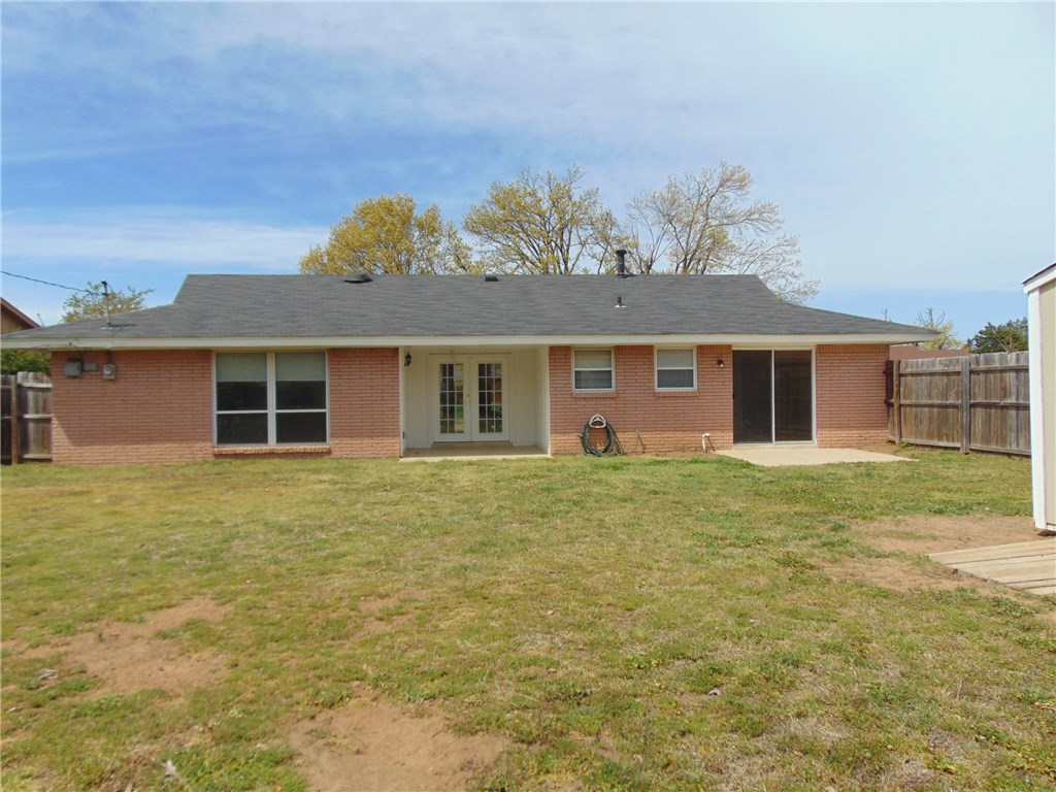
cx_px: 528
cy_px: 396
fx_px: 763
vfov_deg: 54.9
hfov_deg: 69.4
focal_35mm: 25
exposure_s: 1/250
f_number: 7.7
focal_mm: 4.5
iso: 80
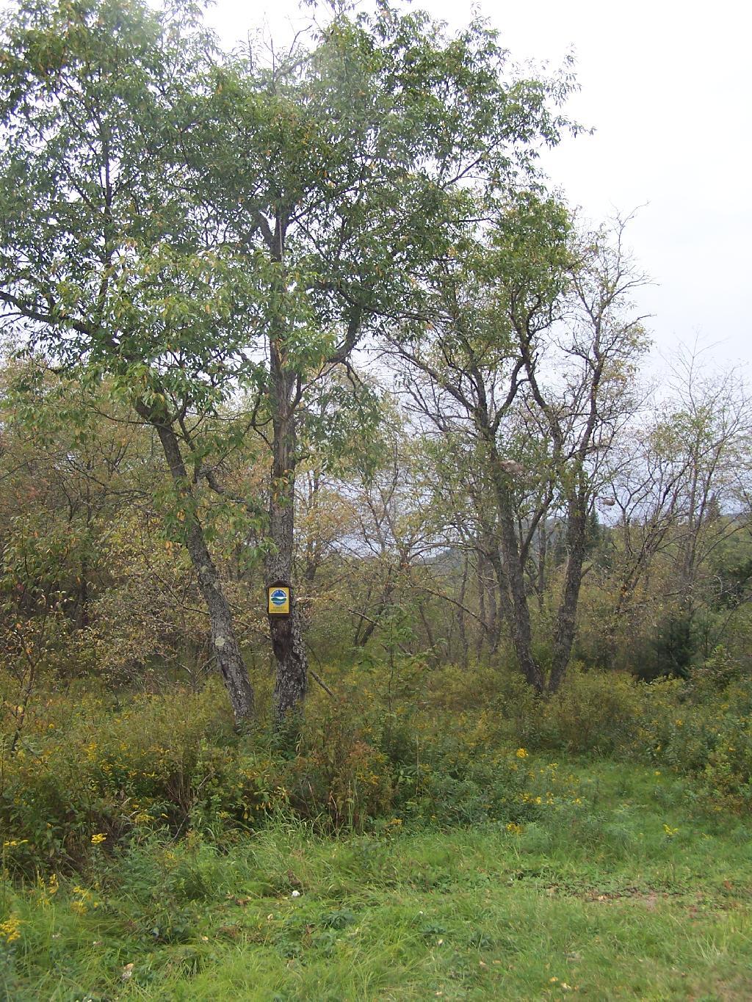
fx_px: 1101
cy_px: 501
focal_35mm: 38
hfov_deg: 37.7
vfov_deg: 49.0
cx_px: 376
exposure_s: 1/250
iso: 80
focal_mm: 6.3
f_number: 2.8
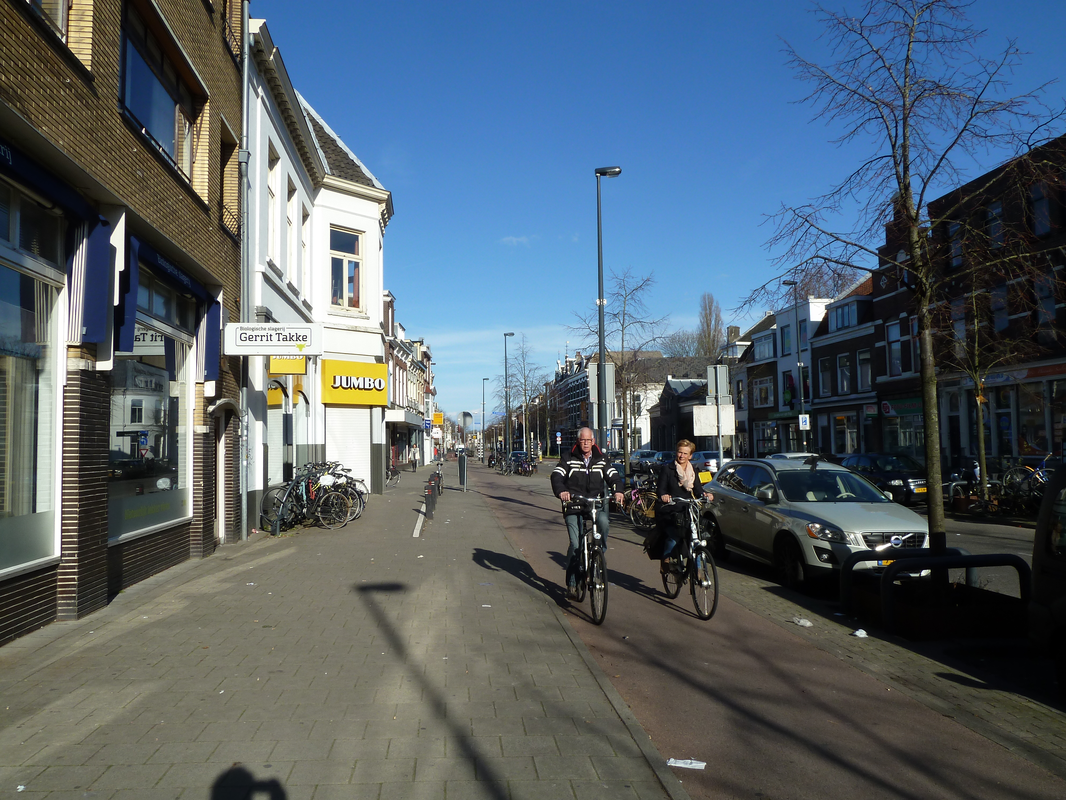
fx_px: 770
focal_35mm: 25
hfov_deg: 69.4
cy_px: 400
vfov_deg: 54.9
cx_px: 533
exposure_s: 1/500
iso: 80
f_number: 5
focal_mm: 4.1
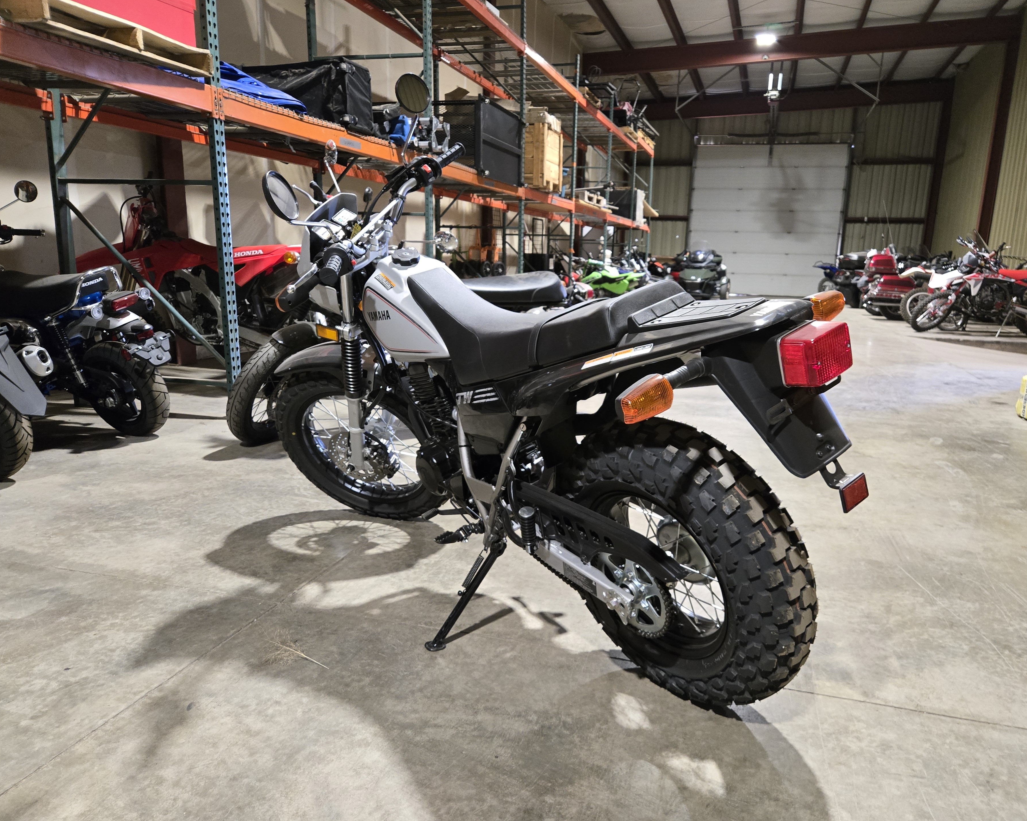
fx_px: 760
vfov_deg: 56.8
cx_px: 541
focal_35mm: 25
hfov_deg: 68.0
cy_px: 400
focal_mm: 5.4
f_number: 1.8
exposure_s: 1/120
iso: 800
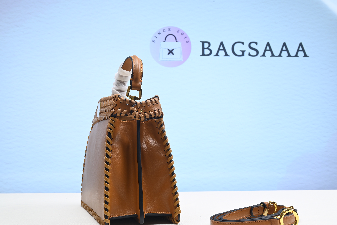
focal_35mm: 41
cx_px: 168
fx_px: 384
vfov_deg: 32.7
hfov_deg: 47.4
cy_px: 112
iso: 100
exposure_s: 1/2
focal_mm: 41
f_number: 16
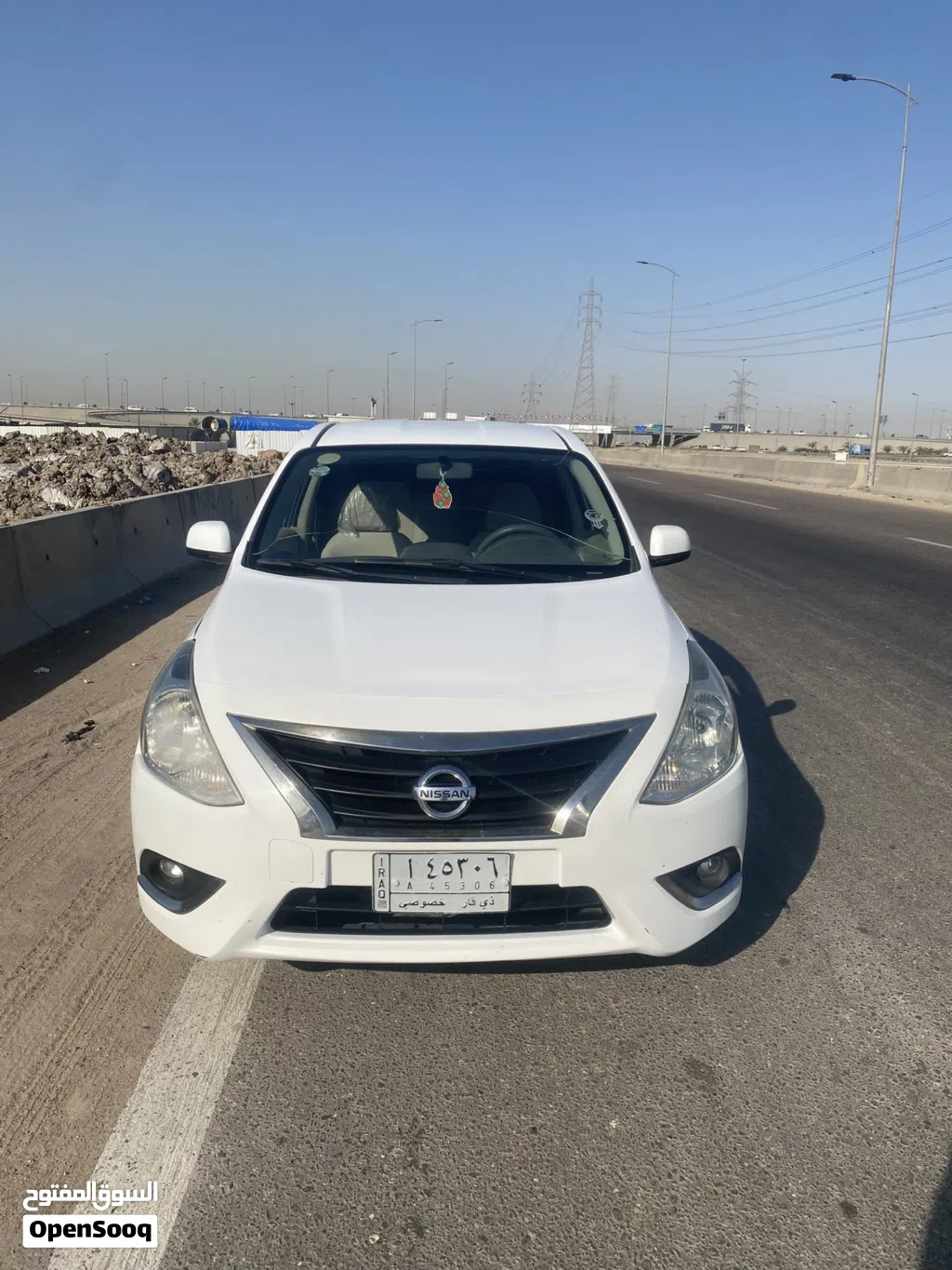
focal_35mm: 26
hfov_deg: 53.1
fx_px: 953
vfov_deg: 67.3
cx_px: 476
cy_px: 635
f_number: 1.8
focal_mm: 4.25
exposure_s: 1/5747
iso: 32
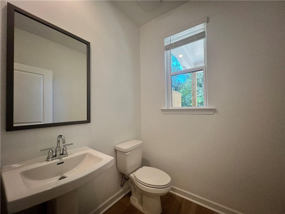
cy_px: 107
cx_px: 142
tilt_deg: +1.7
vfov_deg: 89.9
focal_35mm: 13
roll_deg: +0.9
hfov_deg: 106.2
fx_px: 107
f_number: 1.8
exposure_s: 1/120
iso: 100
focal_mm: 1.57
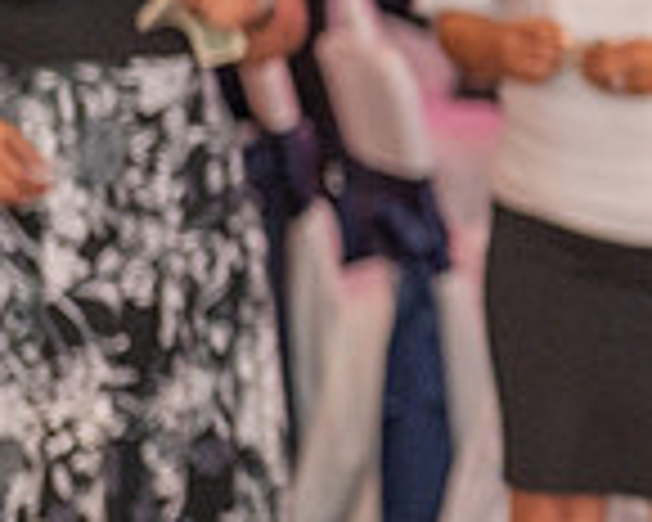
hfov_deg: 7.1
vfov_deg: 5.9
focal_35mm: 263
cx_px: 1219
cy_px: 74
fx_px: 5075
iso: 1600
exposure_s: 1/125
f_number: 3.5
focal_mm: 70
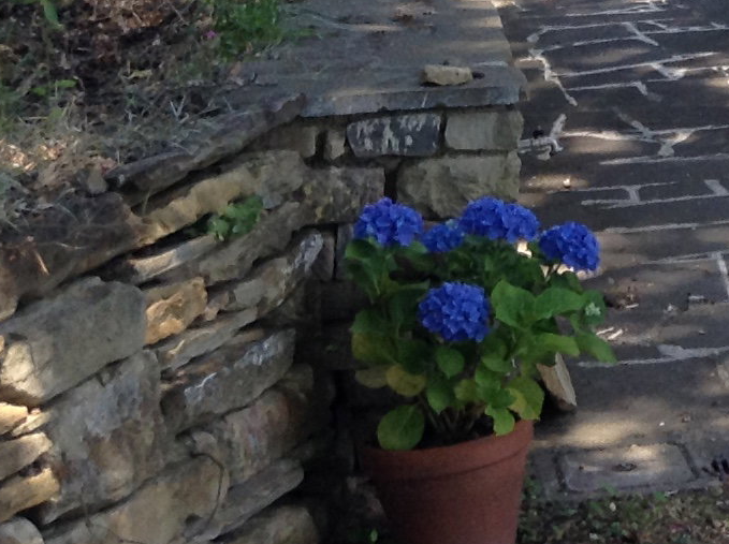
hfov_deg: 14.6
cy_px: -358
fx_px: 2649
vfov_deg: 11.1
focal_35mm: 126
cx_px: 1085
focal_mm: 3.3
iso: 25
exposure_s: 1/196
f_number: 2.4
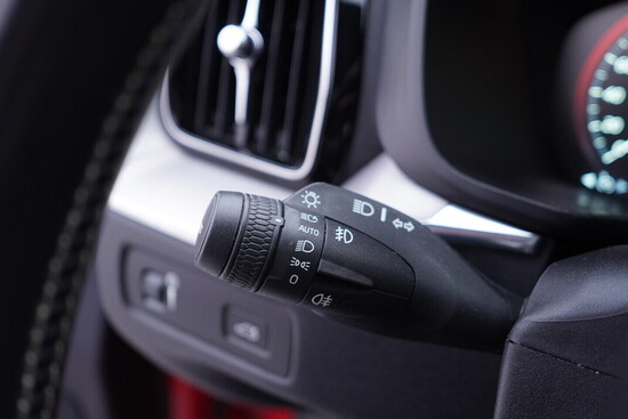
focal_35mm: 36
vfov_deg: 36.9
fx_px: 628
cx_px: 314
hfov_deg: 53.1
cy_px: 210
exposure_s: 1/40
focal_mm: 24
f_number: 2.8
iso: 250
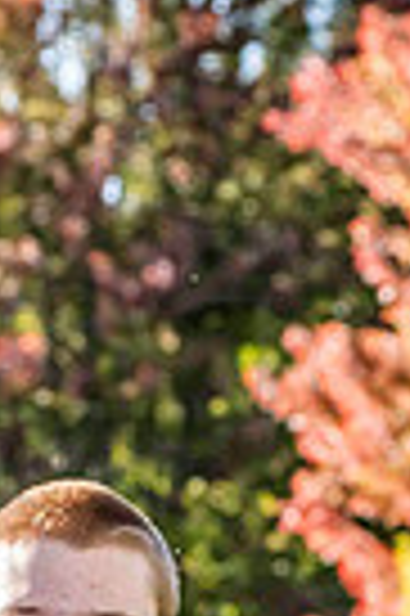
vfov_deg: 7.7
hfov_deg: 5.2
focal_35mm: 263
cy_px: 809
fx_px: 4504
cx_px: 81
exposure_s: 1/800
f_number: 5.6
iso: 400
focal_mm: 80
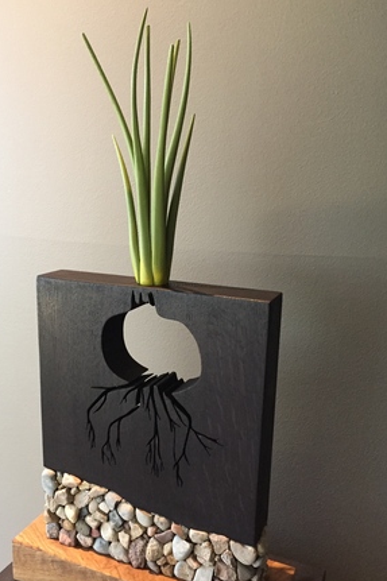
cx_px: 148
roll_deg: -0.7
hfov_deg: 37.6
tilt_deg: -13.0
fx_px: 565
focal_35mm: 35
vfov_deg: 54.4
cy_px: 313
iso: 250
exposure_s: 1/20
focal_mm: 4.15
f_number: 2.2
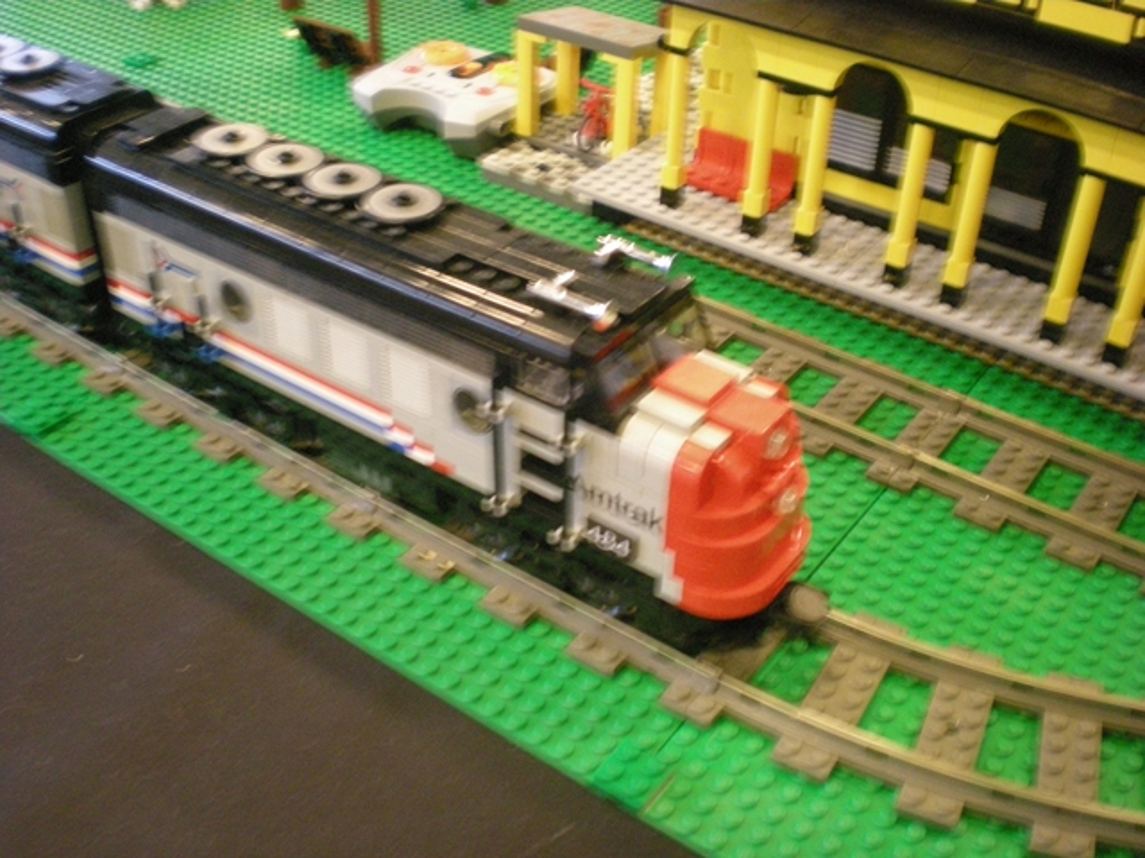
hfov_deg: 49.0
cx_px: 572
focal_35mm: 38
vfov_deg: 37.7
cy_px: 429
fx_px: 1257
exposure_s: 1/6
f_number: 3.1
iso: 400
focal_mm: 6.3
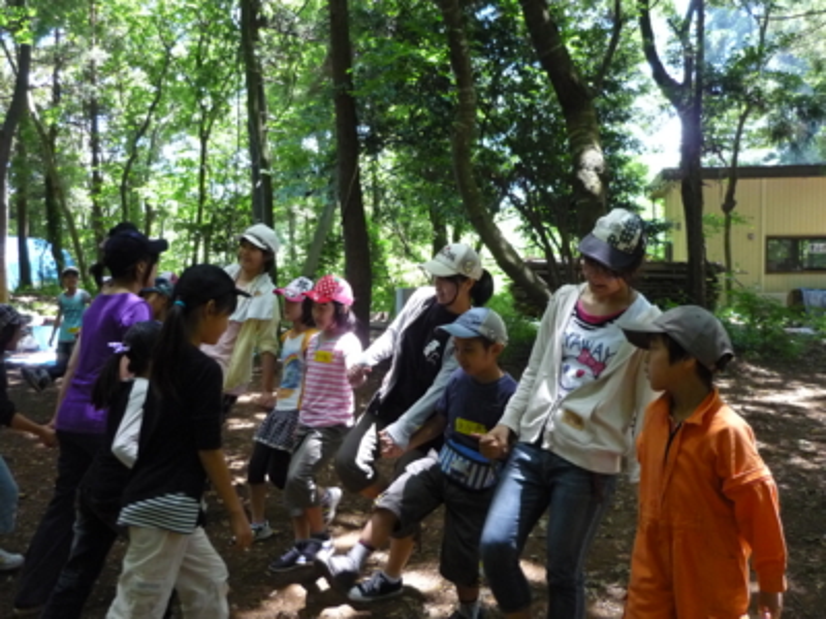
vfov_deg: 42.9
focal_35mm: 33
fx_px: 787
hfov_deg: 55.4
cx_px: 413
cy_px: 310
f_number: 2.8
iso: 400
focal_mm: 5.5
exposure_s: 1/160
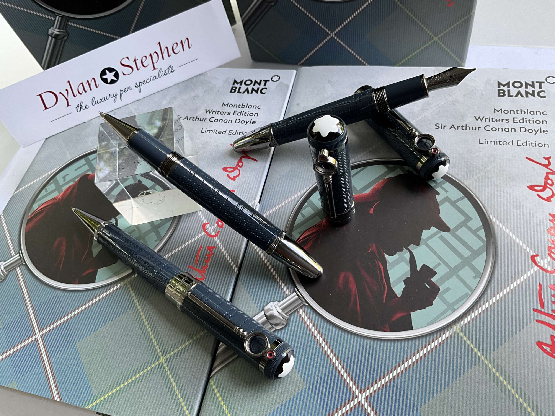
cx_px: 278
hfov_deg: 61.7
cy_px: 208
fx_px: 465
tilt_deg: -57.1
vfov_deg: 48.2
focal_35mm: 29
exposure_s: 1/120
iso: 64
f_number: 1.8
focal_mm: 3
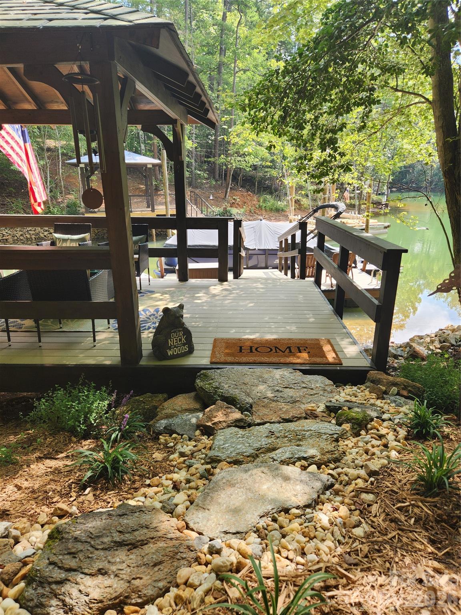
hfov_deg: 58.9
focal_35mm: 23
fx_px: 408
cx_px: 230
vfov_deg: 73.9
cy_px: 308
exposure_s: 1/180
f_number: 1.8
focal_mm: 5.4
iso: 20
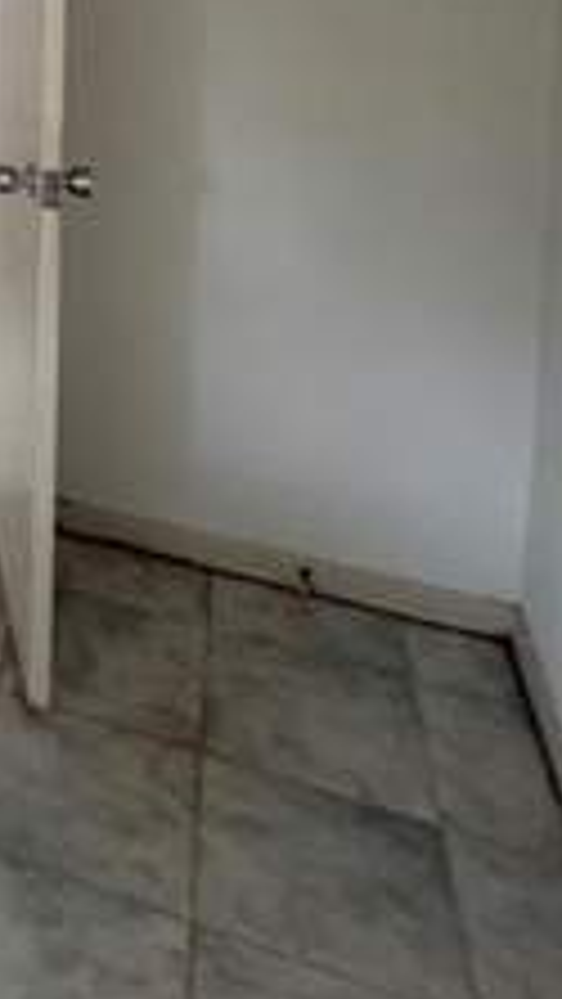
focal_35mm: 44
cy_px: -58
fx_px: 1165
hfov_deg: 22.1
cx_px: -297
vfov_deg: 39.3
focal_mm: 2.22
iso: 500
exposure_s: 1/60
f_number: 2.2
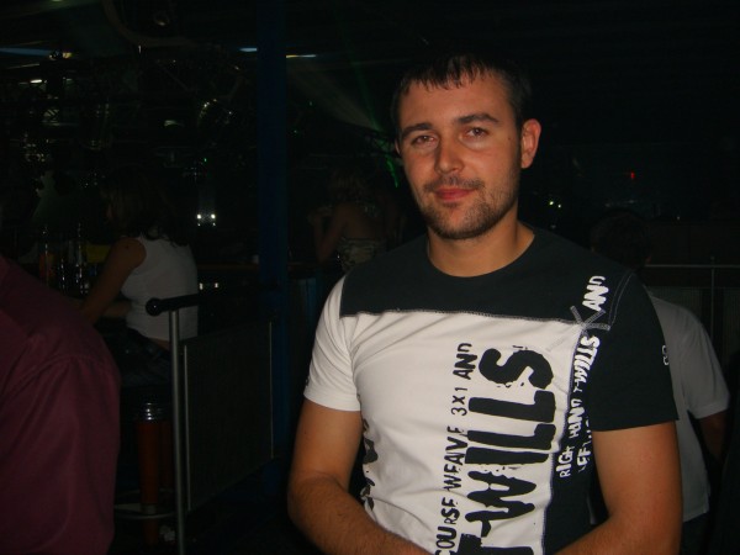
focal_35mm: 38
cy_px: 278
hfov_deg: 49.0
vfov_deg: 37.7
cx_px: 370
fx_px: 812
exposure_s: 1/60
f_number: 2.8
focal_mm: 7.9
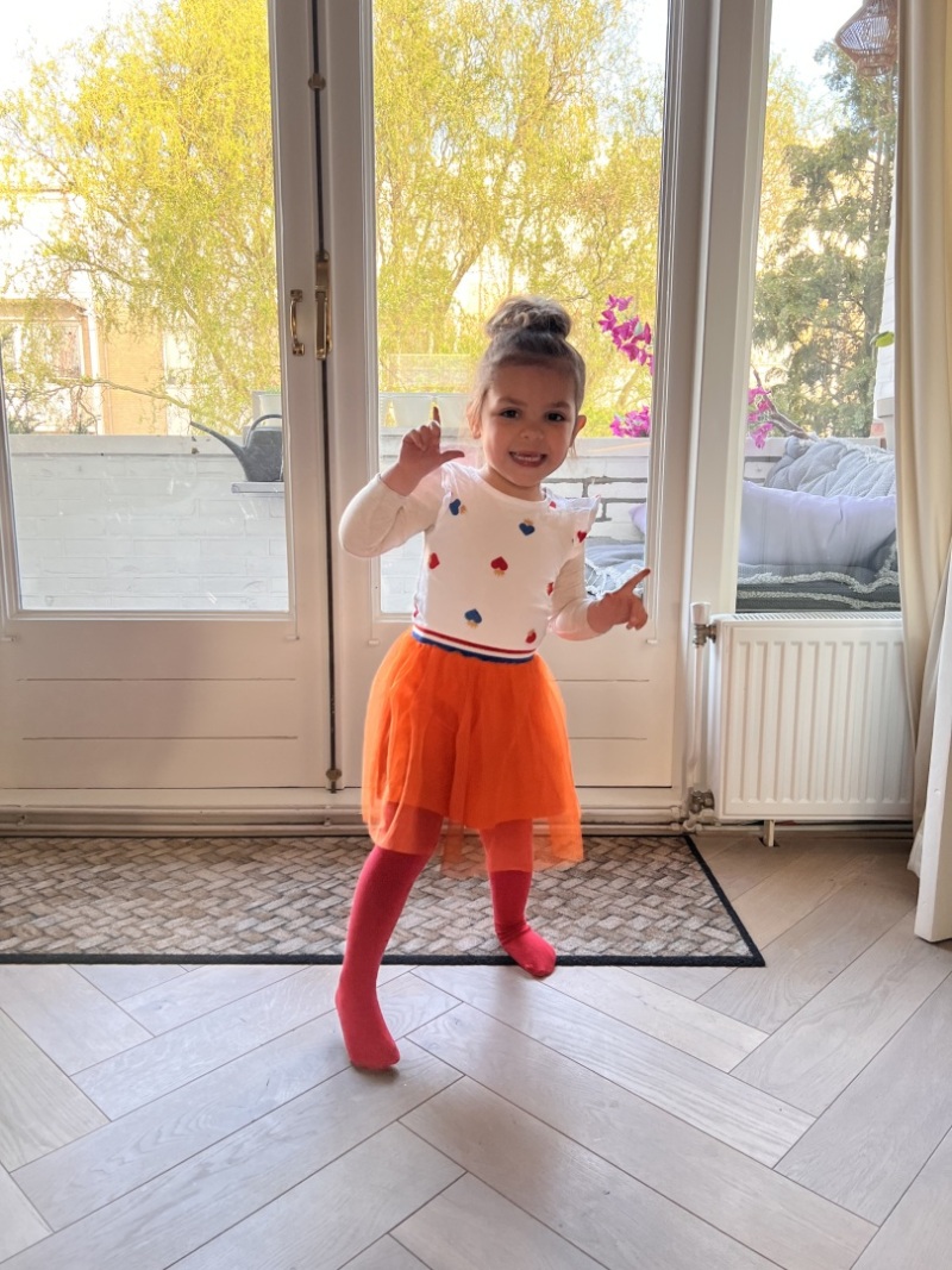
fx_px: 954
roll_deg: +0.9
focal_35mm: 26
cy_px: 635
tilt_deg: -7.8
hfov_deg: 53.1
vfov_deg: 67.3
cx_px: 476
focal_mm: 5.7
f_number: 1.5
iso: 100
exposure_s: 1/115
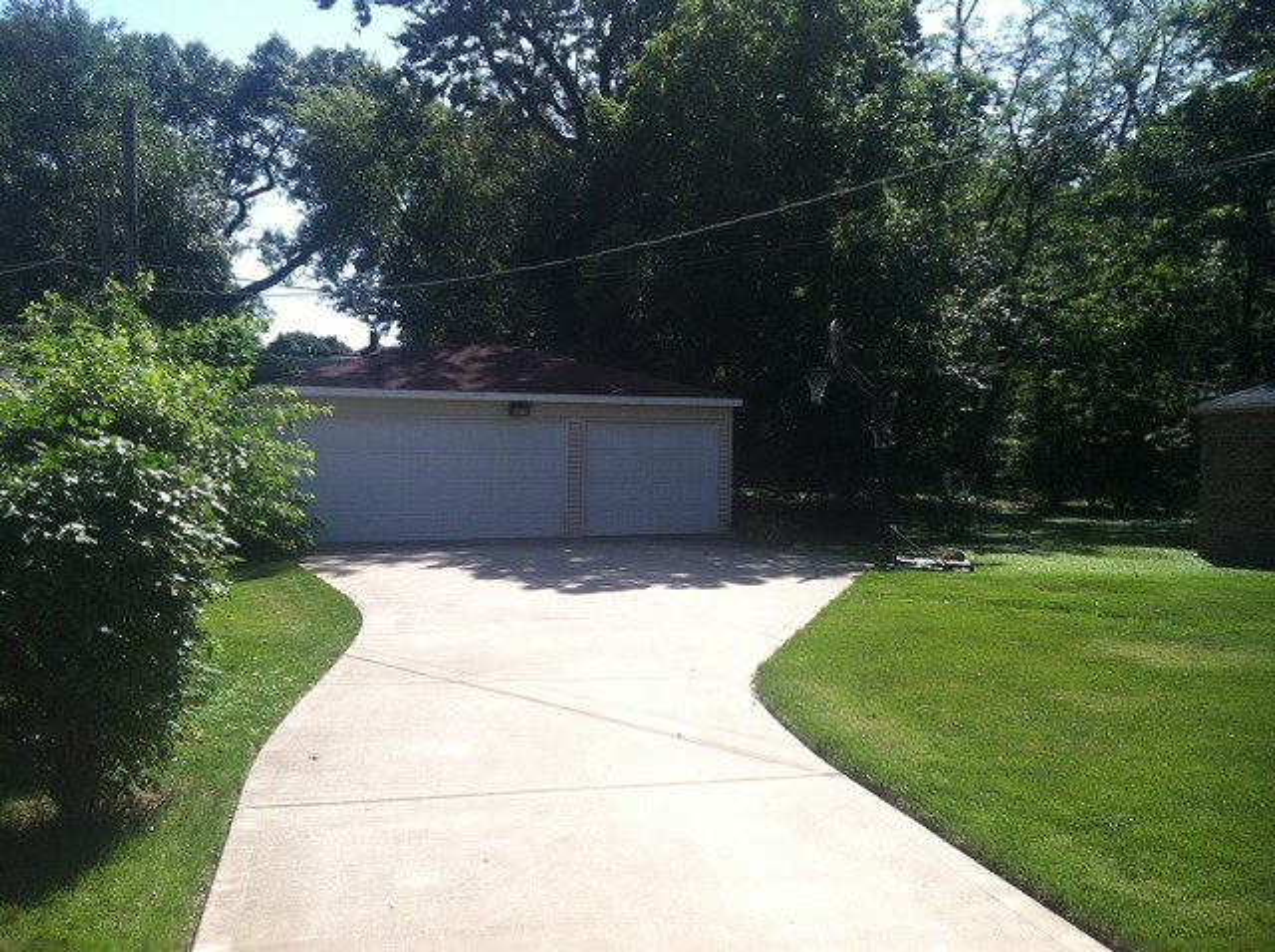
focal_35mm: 35
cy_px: 476
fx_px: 1287
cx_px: 638
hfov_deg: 52.7
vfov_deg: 40.6
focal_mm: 3.85
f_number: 2.8
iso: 80
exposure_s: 1/857
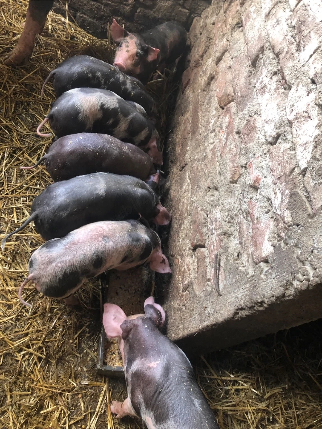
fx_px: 347
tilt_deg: -47.4
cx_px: 161
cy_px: 214
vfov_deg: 63.5
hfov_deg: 49.7
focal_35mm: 28
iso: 40
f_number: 1.8
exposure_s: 1/24
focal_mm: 3.99
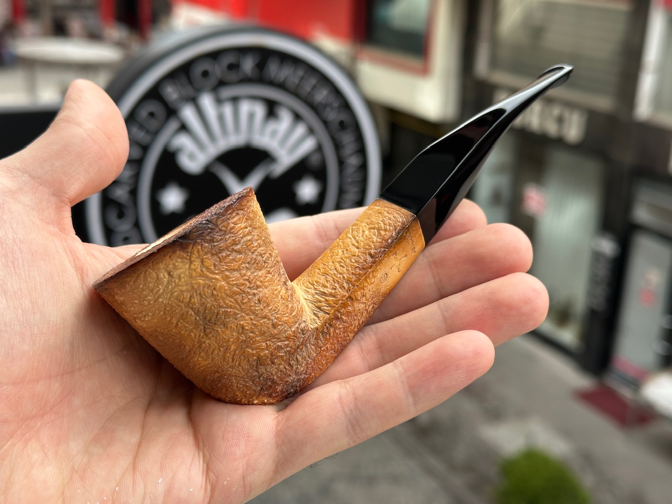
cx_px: 336
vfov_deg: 30.3
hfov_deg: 39.7
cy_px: 252
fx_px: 932
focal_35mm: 48
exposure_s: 1/903
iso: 64
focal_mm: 6.86
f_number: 1.78
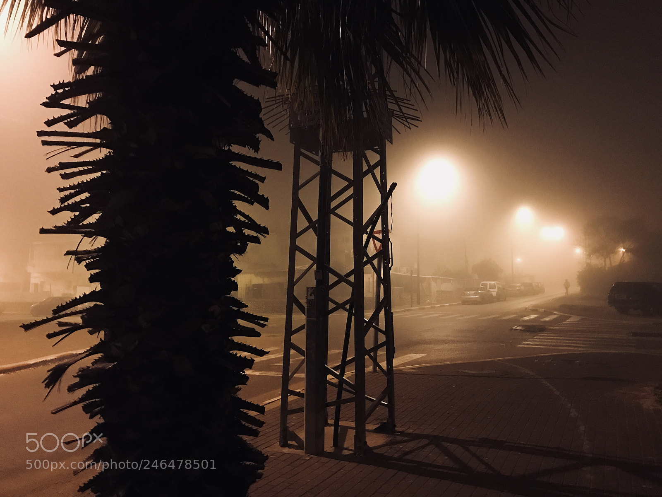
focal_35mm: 28
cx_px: 331
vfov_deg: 49.7
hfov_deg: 63.4
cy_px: 248
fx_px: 535
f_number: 1.8
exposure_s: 1/4
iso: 100
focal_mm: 3.99
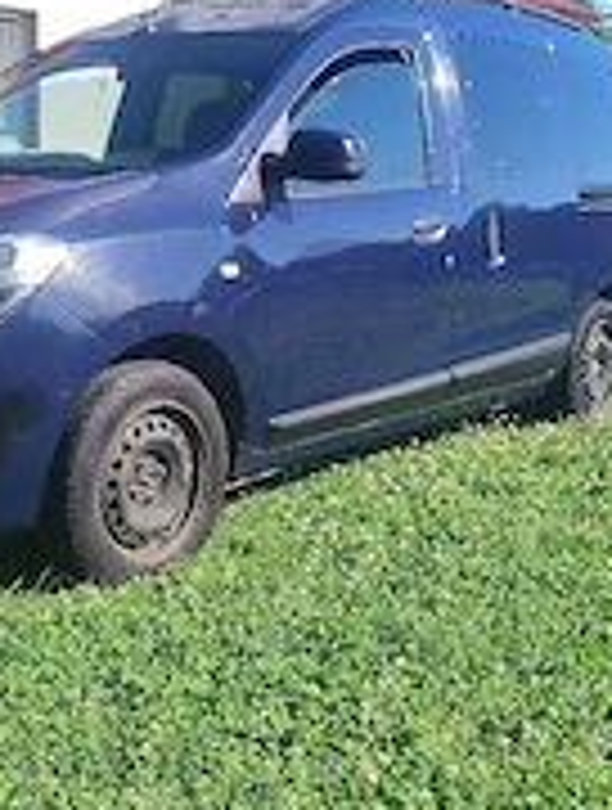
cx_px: 225
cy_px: 364
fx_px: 1243
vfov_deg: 36.0
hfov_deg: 27.5
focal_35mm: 53
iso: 100
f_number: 1.8
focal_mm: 5.56
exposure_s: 1/588
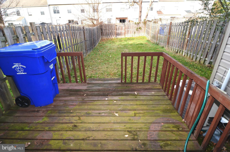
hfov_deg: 90.1
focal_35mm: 18
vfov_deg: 67.1
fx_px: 115
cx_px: 115
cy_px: 76
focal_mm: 12
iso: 140
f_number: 5.6
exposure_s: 1/125
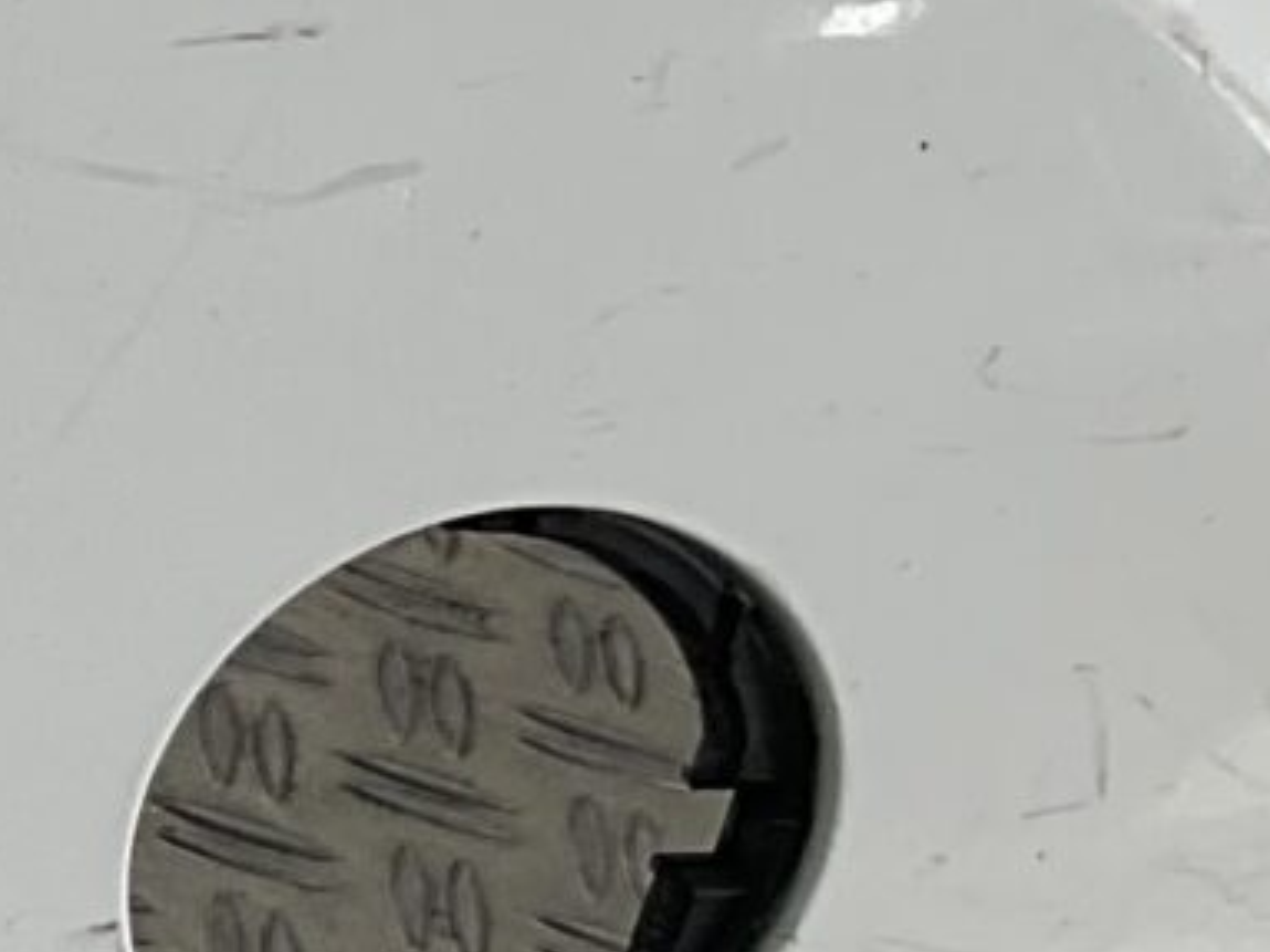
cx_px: -1877
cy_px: 129
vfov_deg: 7.6
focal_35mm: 194
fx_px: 7115
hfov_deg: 9.1
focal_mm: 3
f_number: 1.8
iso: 16
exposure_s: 1/375
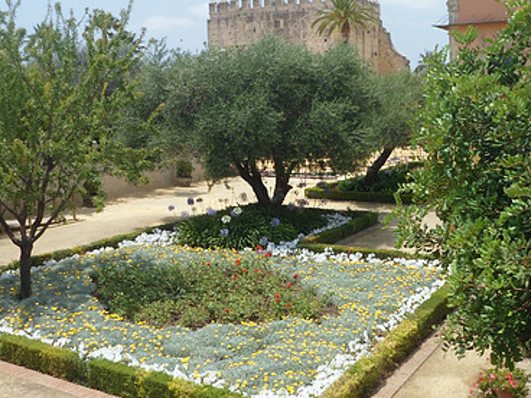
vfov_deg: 35.0
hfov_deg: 45.8
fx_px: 629
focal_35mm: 41
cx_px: 274
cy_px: 152
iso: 80
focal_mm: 4.9
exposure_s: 1/180
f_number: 9.4
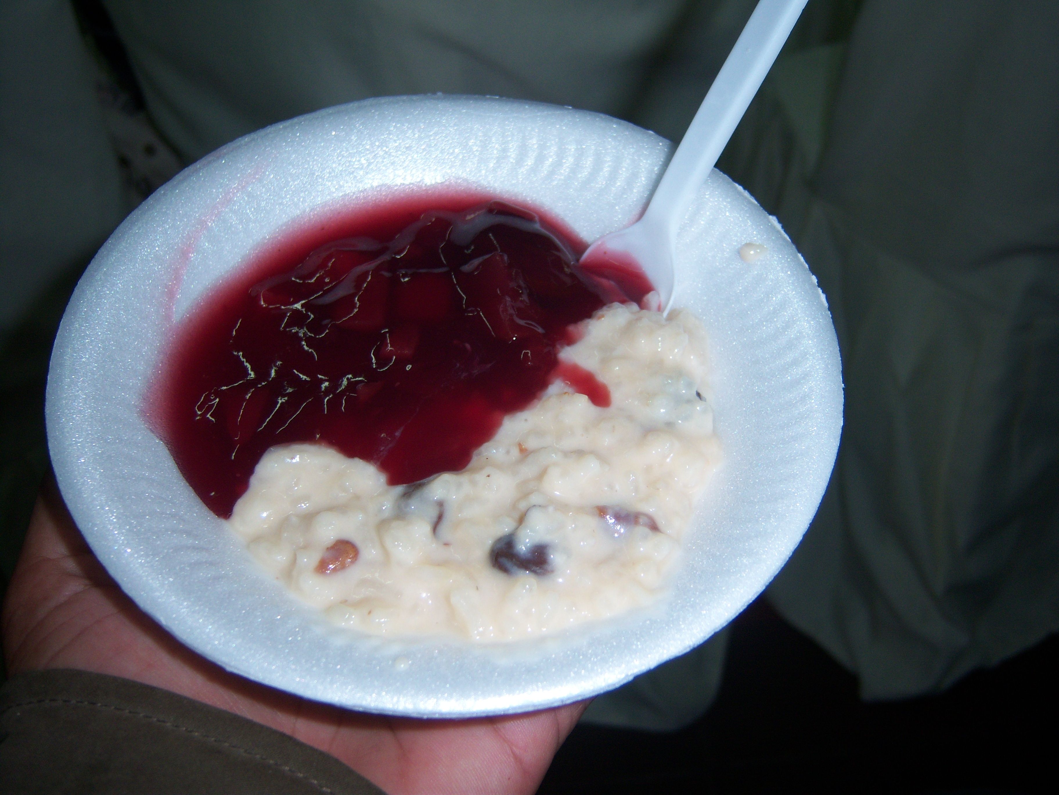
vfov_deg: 39.7
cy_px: 398
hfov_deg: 51.4
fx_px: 1101
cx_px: 530
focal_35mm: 36
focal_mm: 7.5
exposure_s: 1/60
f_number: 2.8
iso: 80
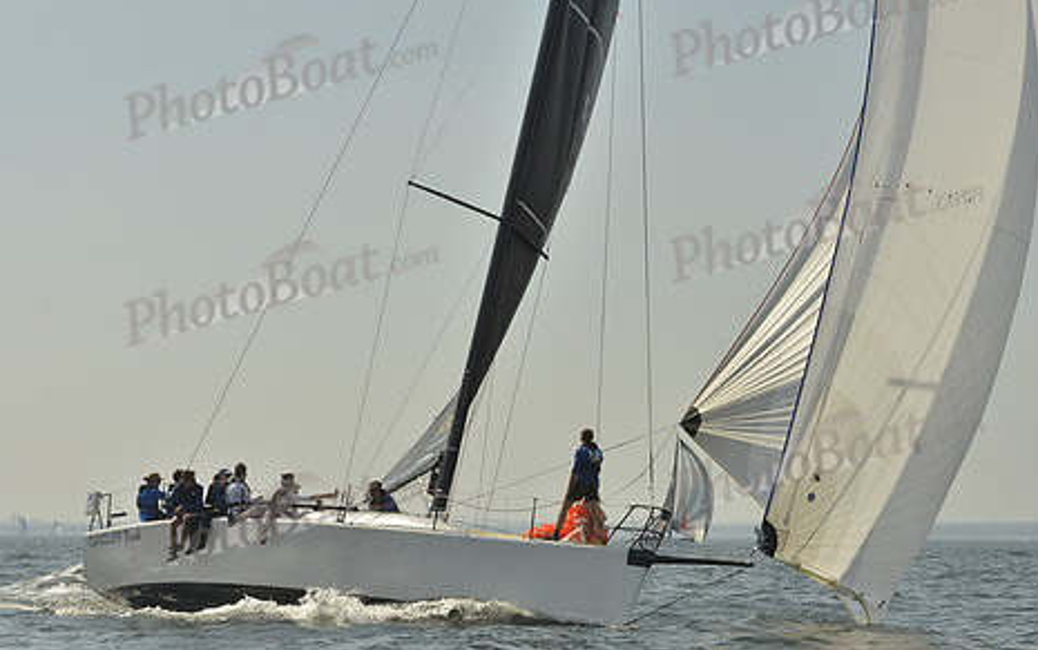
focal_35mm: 108
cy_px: 372
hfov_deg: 19.3
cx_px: 556
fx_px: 3056
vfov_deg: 12.1
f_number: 8
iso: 200
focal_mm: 85
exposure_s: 1/1250
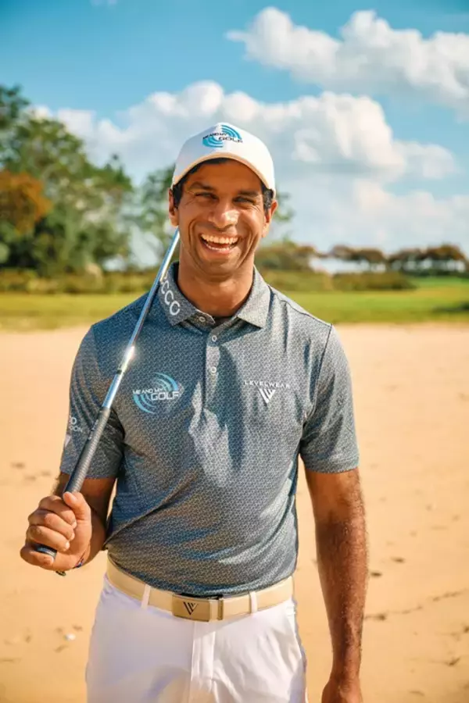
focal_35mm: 45
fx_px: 879
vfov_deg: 43.6
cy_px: 352
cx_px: 234
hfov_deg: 29.9
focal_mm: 45
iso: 100
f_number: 3.2
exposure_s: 1/1600
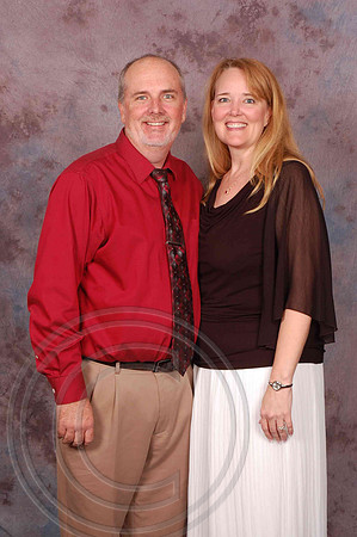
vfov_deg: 33.4
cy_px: 268
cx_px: 178
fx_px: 894
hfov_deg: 22.6
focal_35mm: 60
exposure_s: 1/125
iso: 200
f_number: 10
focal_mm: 40
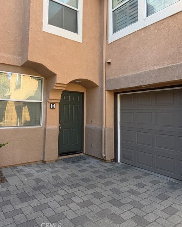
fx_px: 175
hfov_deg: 54.9
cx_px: 92
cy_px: 103
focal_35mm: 26
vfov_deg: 65.9
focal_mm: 6.76
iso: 80
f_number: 1.78
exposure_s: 1/387
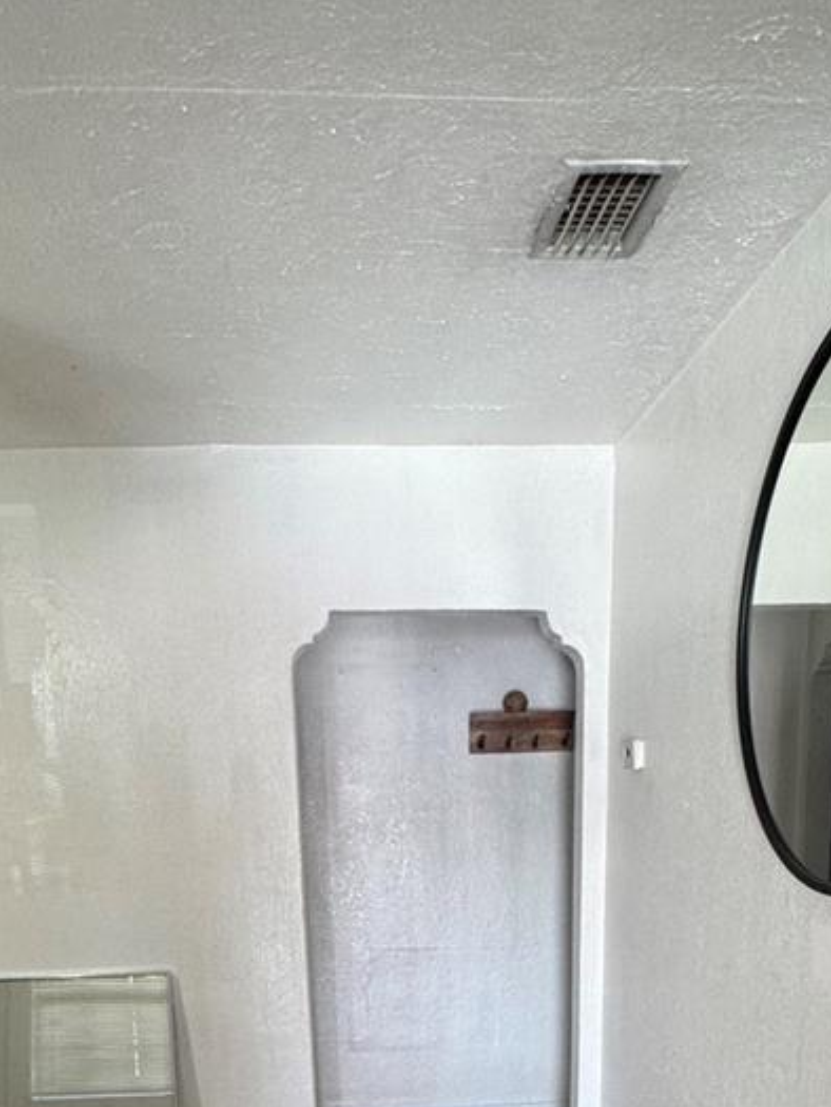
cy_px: 1012
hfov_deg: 44.2
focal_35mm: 32
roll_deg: +1.8
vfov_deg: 50.0
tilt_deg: -17.4
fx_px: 1024
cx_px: 407
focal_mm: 2.22
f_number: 2.2
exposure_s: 1/120
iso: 160
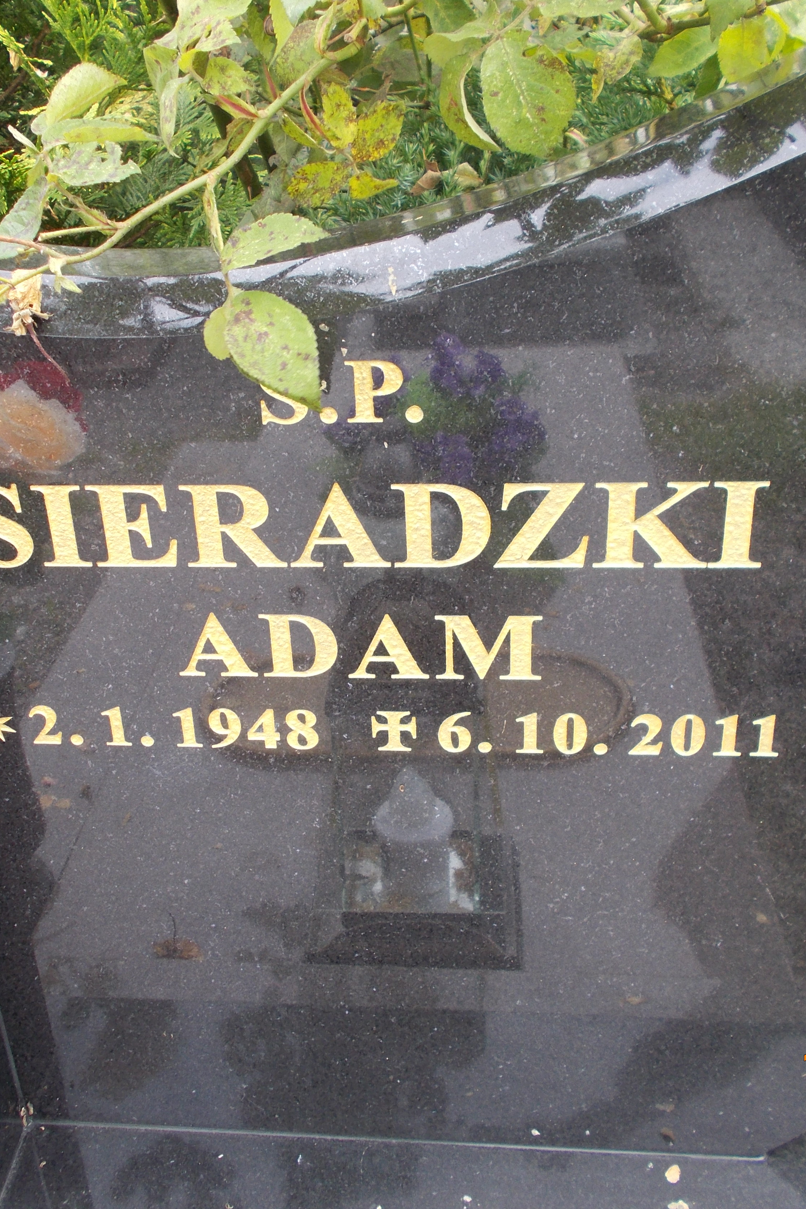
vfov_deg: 51.9
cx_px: 358
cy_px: 595
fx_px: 1243
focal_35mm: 37
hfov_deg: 35.9
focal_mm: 4.6
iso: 80
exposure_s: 1/100
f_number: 3.2
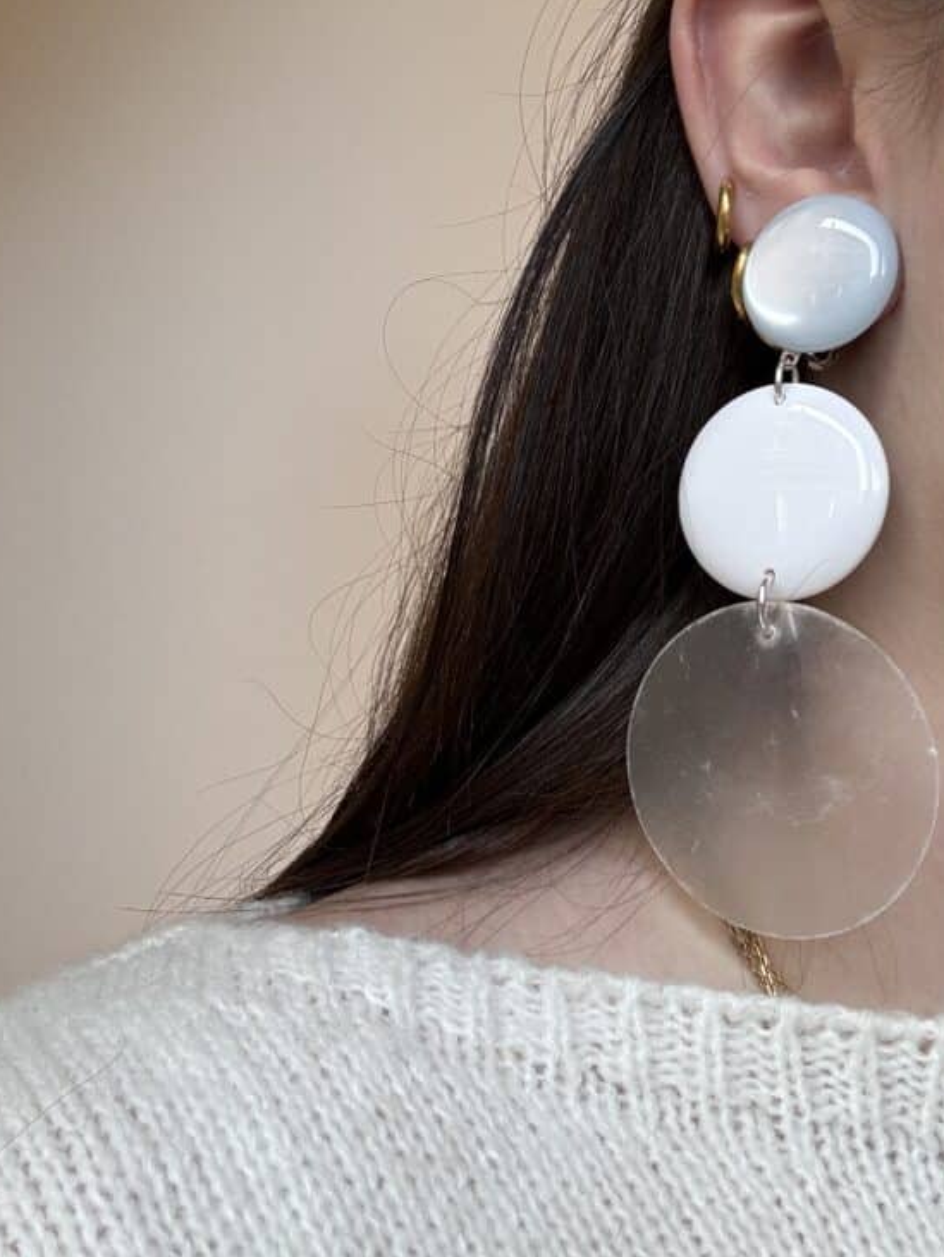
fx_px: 1526
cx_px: 554
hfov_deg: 34.3
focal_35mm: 42
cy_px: 518
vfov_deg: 44.6
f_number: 1.9
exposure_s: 1/121
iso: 25
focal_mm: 2.69
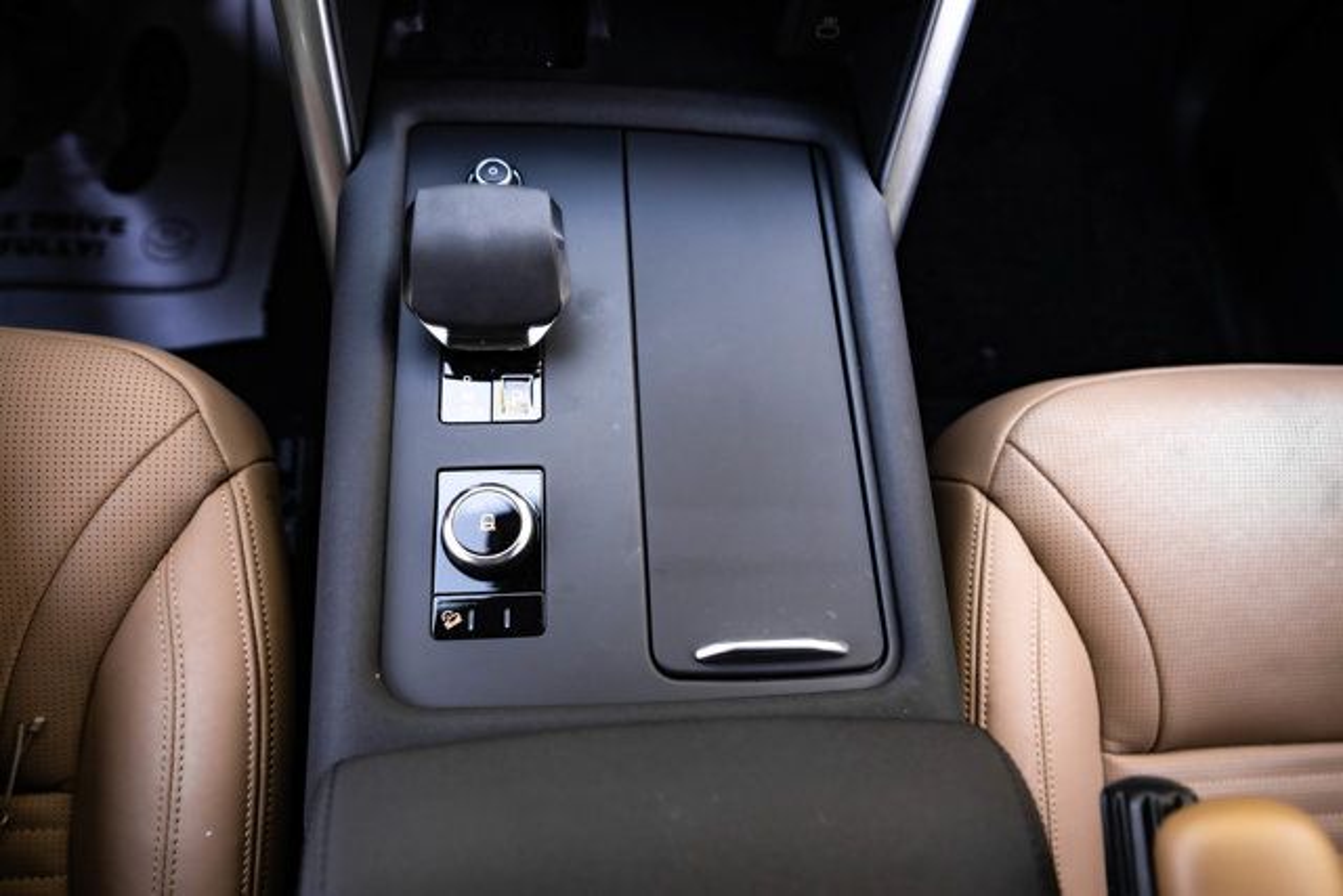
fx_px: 970
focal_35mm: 26
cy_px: 448
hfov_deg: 69.4
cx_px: 672
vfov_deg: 49.6
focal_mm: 26
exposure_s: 1/200
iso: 800
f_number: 3.5
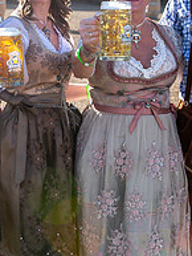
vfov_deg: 23.9
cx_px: -25
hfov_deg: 17.5
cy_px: 66
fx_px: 598
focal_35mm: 81
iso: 1000
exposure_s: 1/4000
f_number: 4
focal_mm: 28
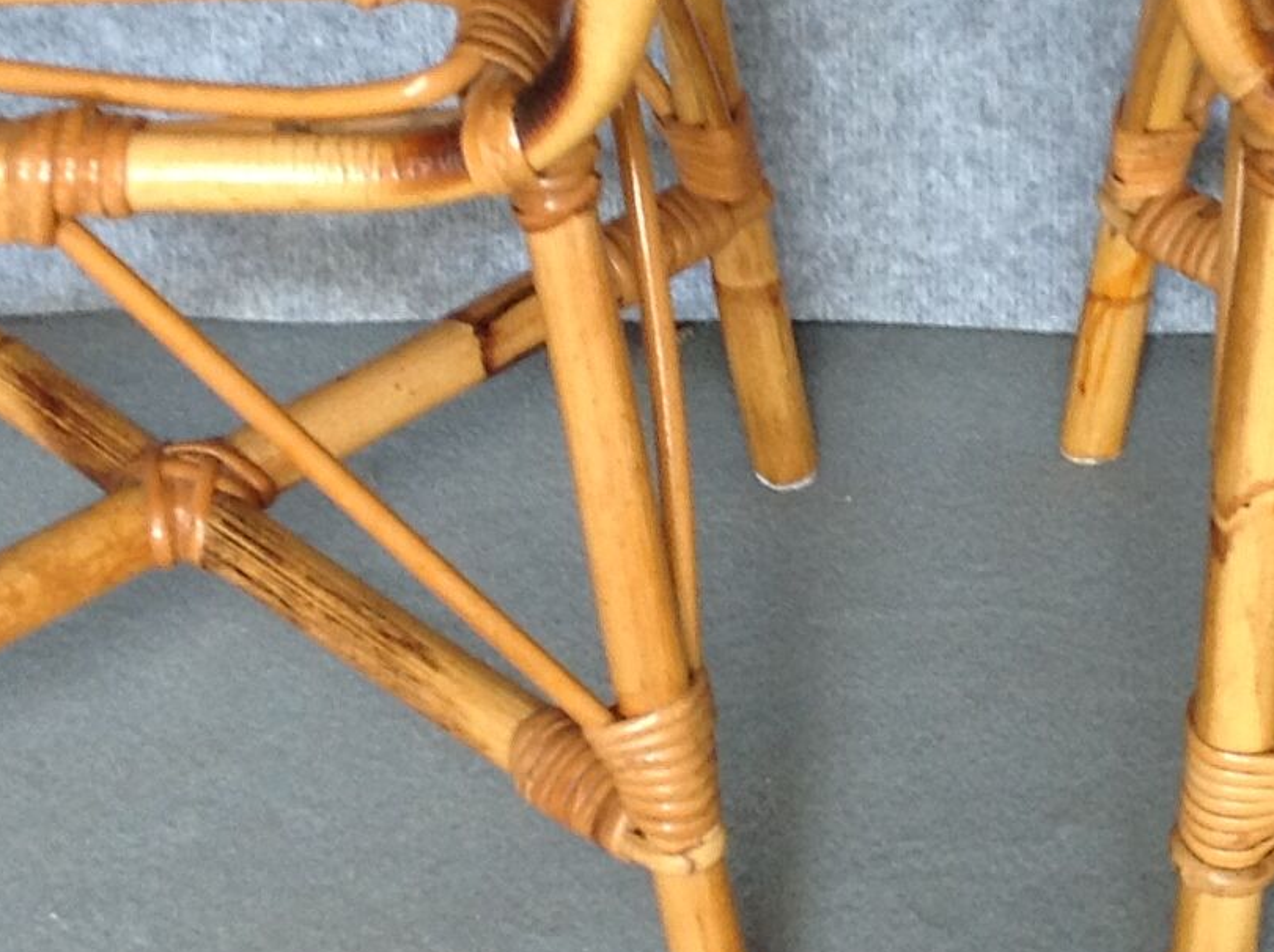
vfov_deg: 13.1
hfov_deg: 17.5
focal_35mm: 112
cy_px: 181
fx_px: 4116
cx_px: 947
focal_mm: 4.28
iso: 100
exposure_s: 1/15
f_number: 2.4
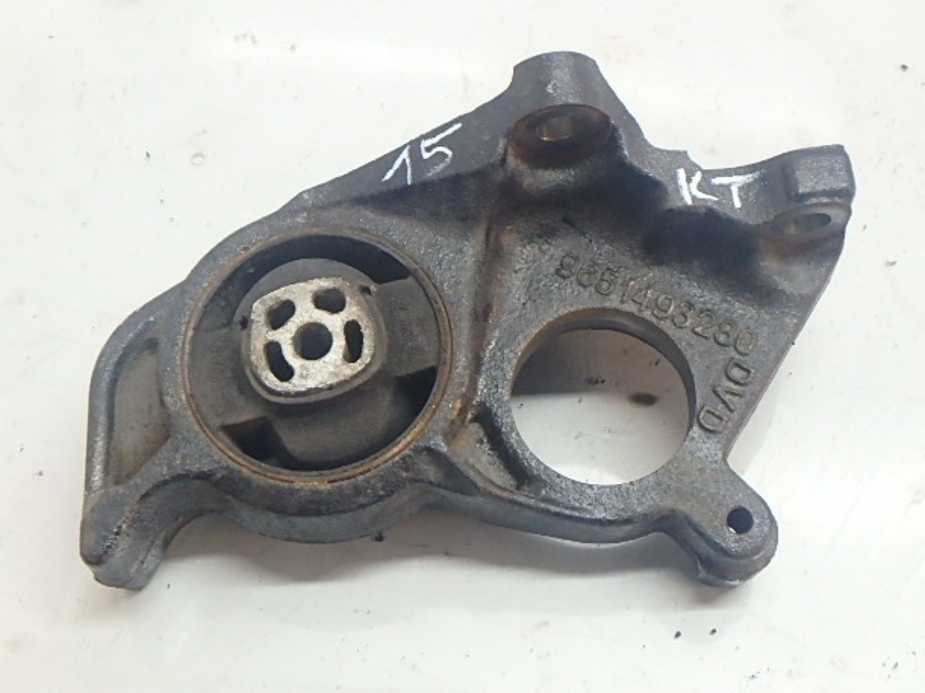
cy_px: 348
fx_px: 1176
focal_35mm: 44
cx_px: 477
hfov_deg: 42.9
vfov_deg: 32.9
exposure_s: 1/30
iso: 800
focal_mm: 7.5
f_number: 5.2
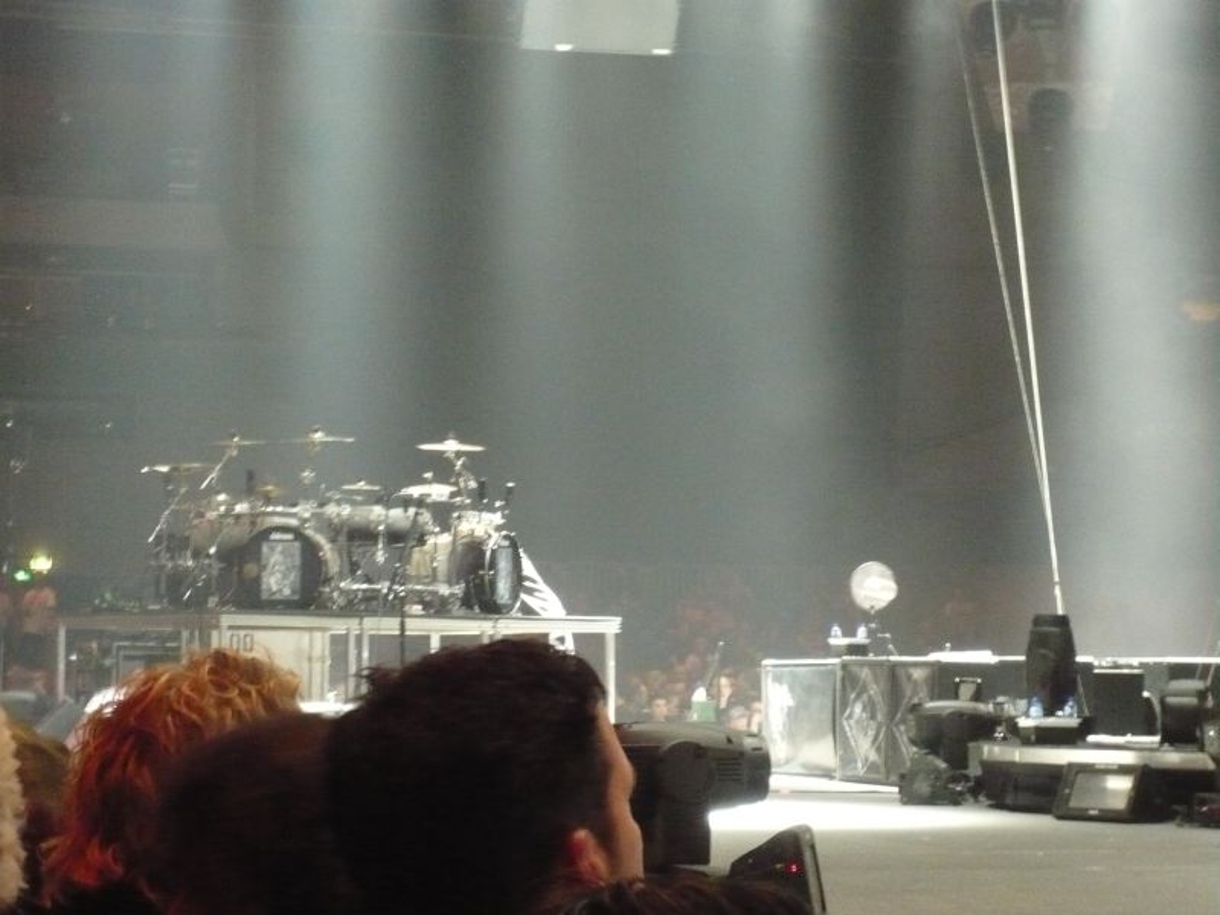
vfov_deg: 14.8
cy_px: 458
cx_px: 610
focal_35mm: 100
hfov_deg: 19.6
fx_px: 3524
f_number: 5.6
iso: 800
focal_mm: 16.4
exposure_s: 1/5
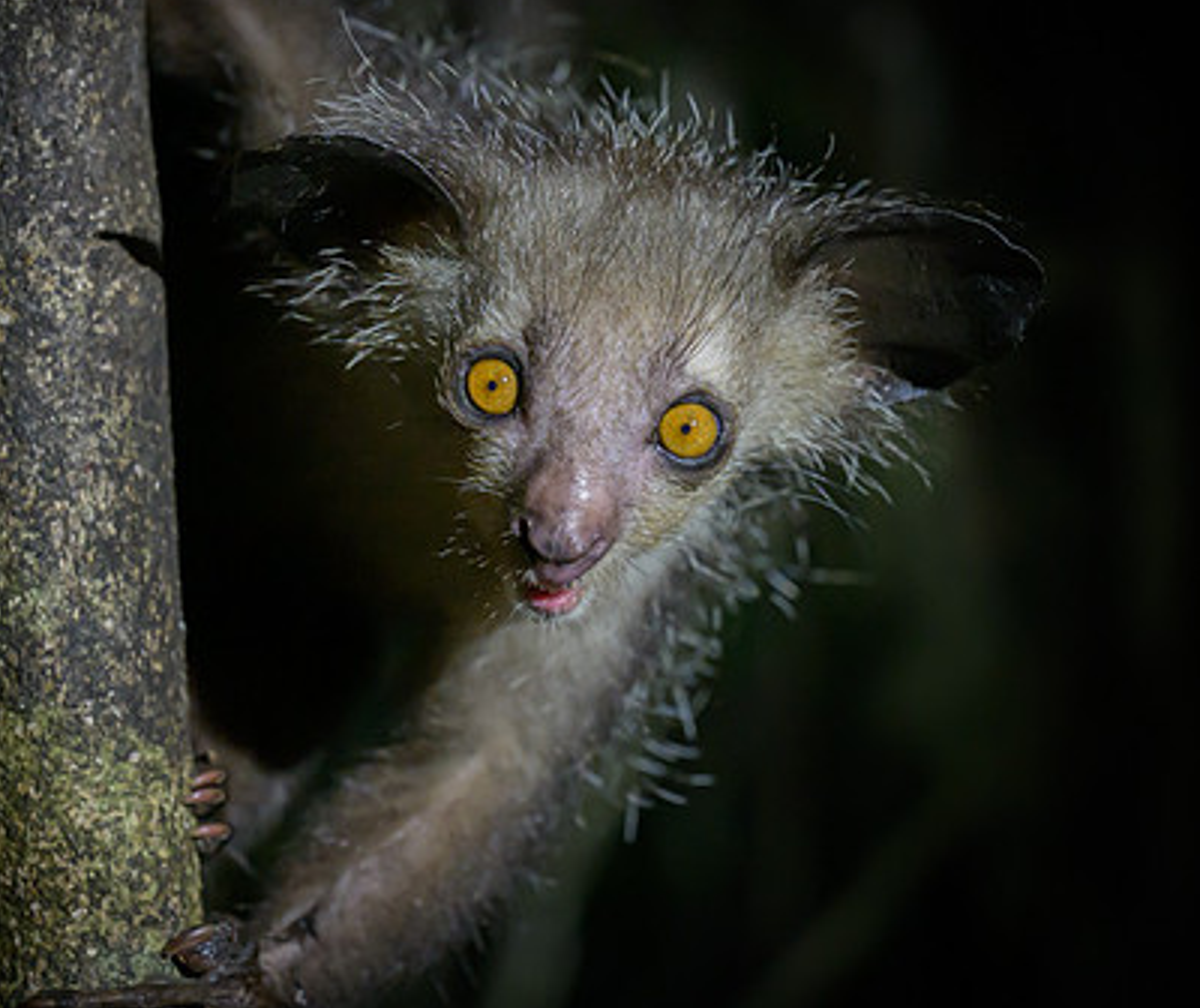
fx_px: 4455
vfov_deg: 12.9
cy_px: 427
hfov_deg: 15.3
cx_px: 452
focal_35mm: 123
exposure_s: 1/320
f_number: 2.8
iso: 6400
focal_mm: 75
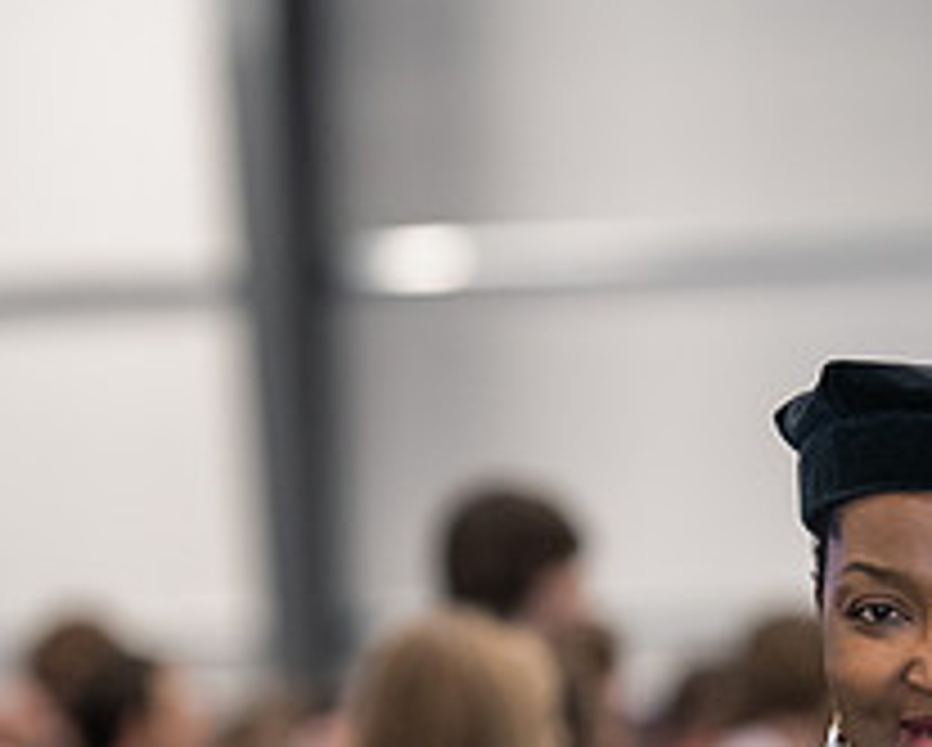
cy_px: 817
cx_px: 946
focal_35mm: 355
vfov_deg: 4.4
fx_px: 9801
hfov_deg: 5.4
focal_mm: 135
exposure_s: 1/200
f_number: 3.2
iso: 2000
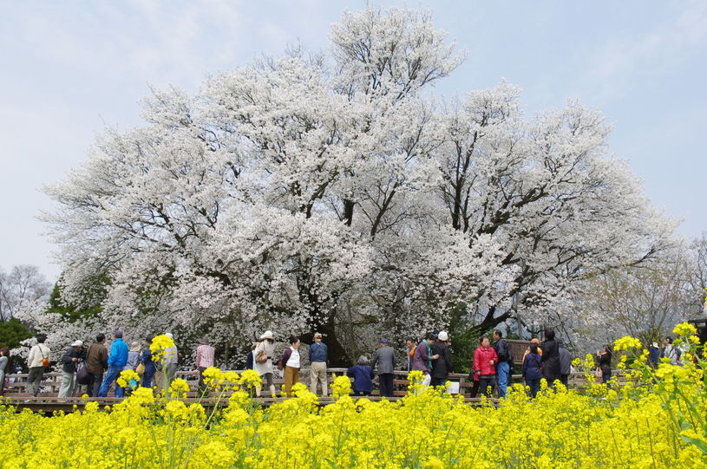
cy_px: 234
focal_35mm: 31
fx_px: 608
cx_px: 354
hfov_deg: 60.4
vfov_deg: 42.2
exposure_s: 1/200
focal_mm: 21.25
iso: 400
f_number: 14
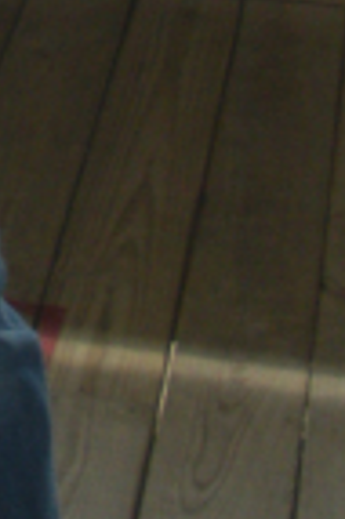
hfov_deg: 5.9
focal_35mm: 224
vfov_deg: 8.7
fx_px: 3228
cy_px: -521
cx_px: -458
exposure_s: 1/122
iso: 88
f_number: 3.5
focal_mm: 6.3
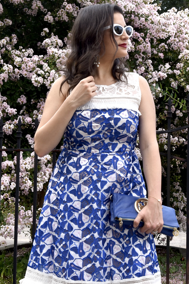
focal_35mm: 89
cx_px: 107
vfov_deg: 22.9
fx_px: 701
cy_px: 128
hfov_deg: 15.4
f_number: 7.1
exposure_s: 1/200
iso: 100
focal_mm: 24
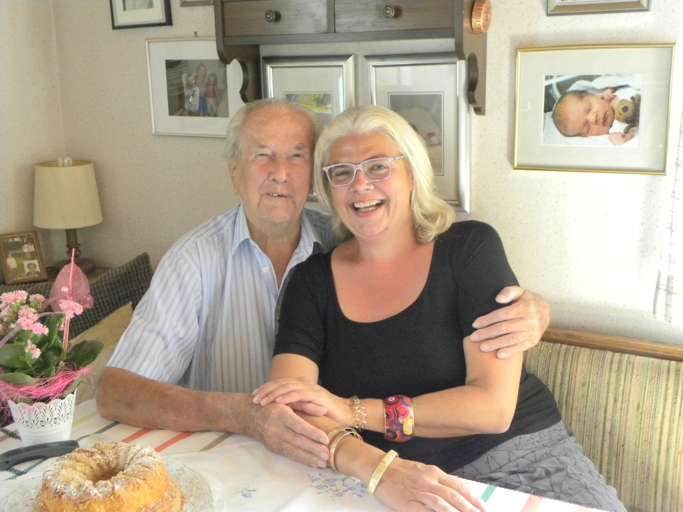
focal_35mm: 41
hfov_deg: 45.8
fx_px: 809
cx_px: 342
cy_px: 256
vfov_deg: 35.1
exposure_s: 1/27.8
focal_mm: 7.3
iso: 400
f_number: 3.2
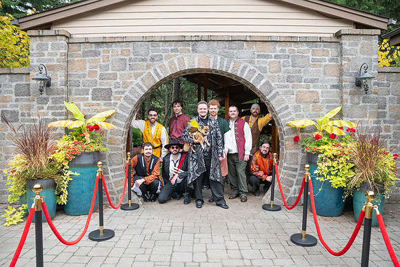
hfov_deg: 72.1
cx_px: 200
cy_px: 132
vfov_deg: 51.8
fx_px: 275
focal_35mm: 25
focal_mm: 24
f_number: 4
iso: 320
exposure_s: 1/400
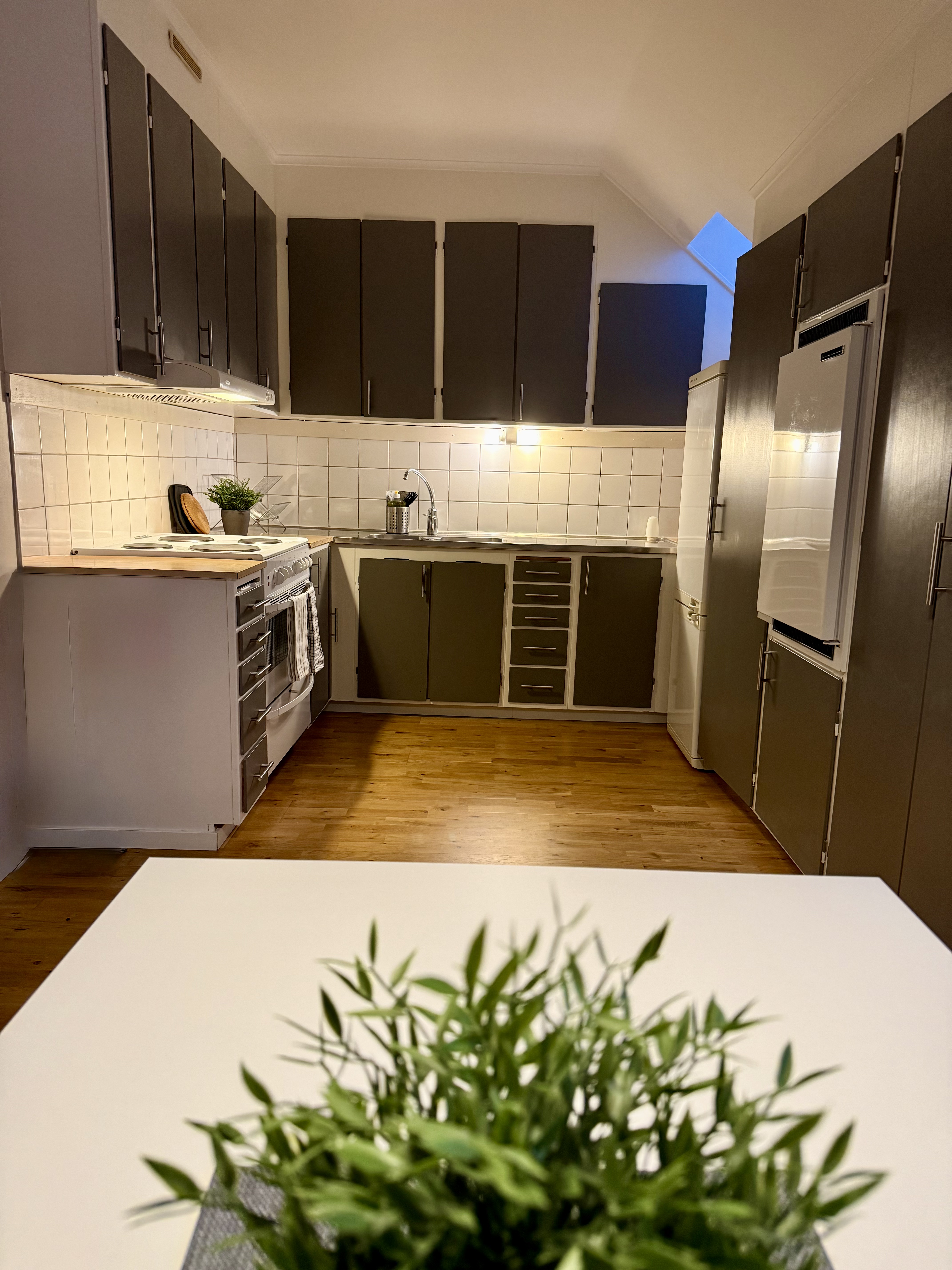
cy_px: 635
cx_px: 476
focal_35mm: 24
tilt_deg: -11.8
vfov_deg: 71.6
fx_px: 880
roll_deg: -1.3
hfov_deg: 56.8
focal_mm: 6.76
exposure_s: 1/50
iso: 320
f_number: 1.78
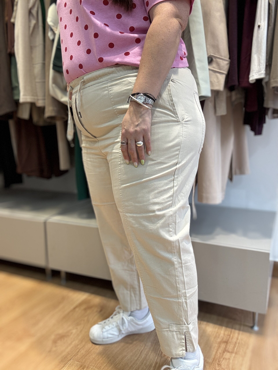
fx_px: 321
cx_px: 139
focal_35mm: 30
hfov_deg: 46.8
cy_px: 185
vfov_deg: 60.0
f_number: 1.9
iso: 50
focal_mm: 2.69
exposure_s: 1/50
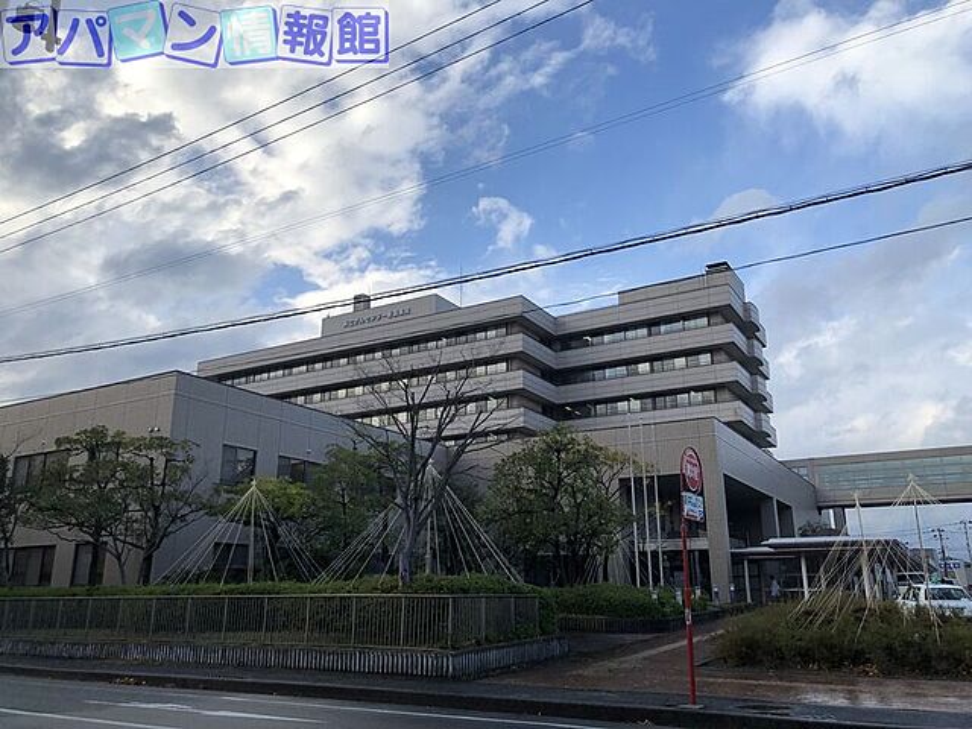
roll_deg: +0.6
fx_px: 786
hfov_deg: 63.4
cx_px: 486
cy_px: 364
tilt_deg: +16.9
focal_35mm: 28
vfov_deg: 49.7
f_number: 1.8
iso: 20
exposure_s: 1/1372
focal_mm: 3.99
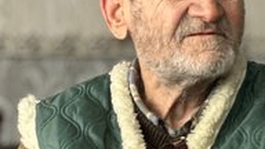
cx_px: 221
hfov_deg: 12.2
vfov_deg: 6.9
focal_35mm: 175
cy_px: 81
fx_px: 1230
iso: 400
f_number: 2.8
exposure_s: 1/37
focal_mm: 9
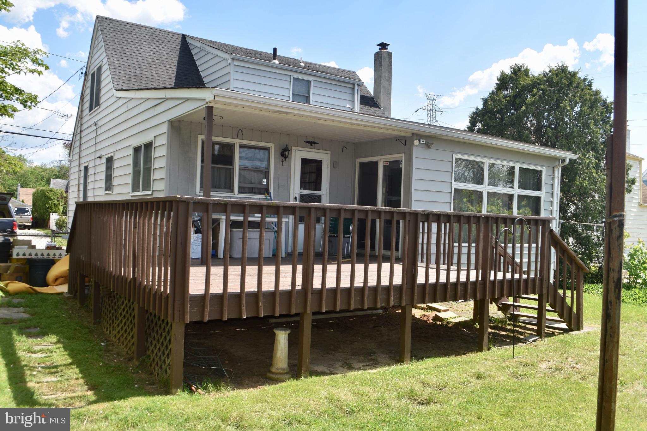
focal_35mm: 30
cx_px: 324
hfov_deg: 61.9
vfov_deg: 43.6
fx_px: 539
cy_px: 216
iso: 100
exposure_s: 1/200
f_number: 8
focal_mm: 20
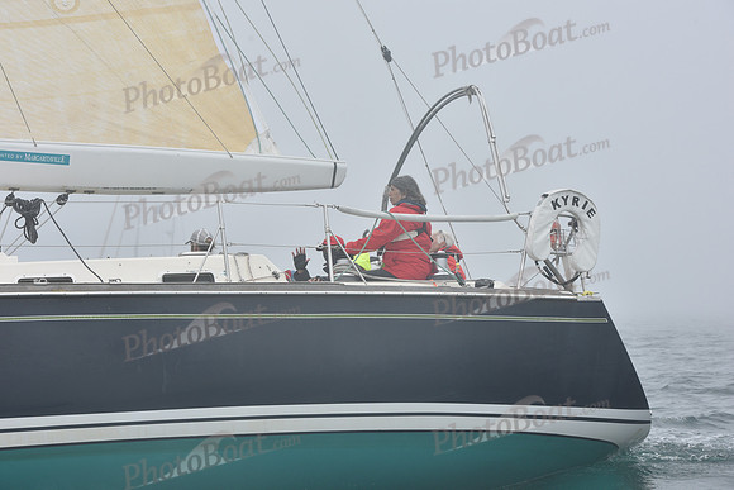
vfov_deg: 14.9
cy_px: 245
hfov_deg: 22.1
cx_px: 367
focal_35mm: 92
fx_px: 1876
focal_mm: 92
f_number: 8
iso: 250
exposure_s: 1/800
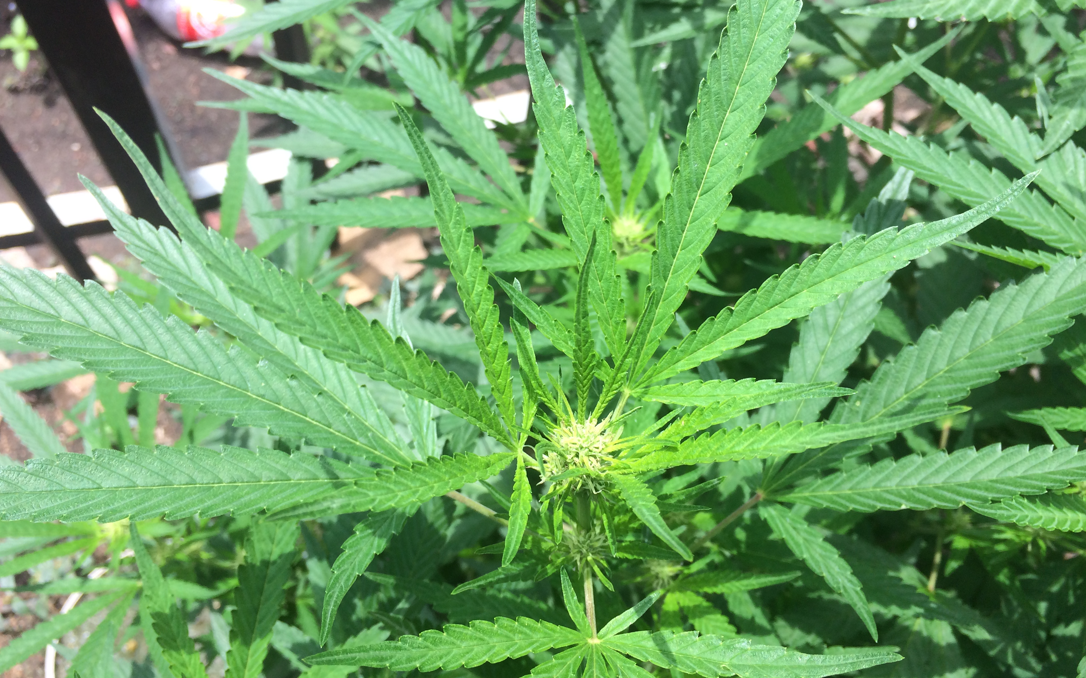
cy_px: 272
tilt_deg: -61.6
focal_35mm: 31
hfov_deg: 61.2
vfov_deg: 40.4
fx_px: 917
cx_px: 541
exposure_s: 1/586
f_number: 2.2
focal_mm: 4.15
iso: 32
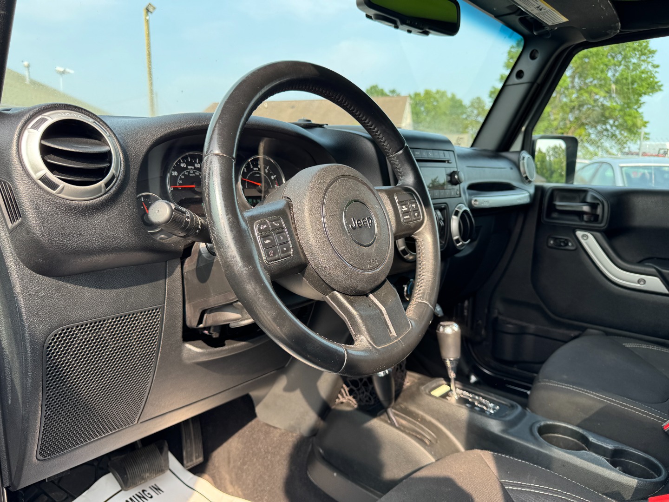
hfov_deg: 71.6
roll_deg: +1.2
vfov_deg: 56.8
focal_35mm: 24
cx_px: 334
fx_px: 464
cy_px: 251
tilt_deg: -8.9
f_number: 1.78
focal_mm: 6.76
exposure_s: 1/381
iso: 80
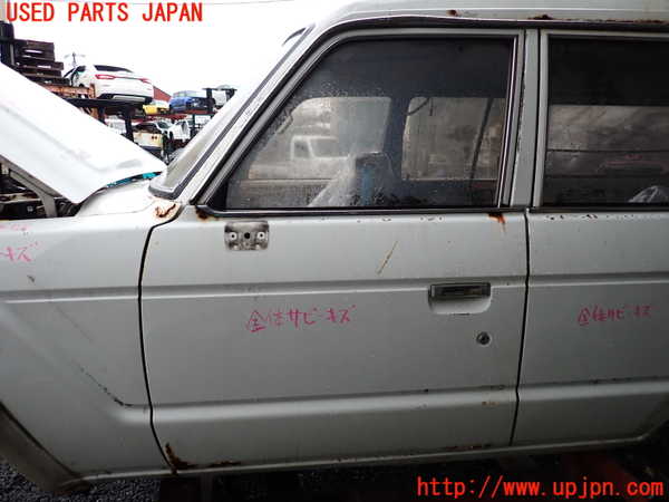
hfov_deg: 69.4
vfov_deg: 54.9
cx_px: 334
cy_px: 251
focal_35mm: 25
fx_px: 483
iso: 200
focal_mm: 4.5
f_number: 2
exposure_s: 1/125
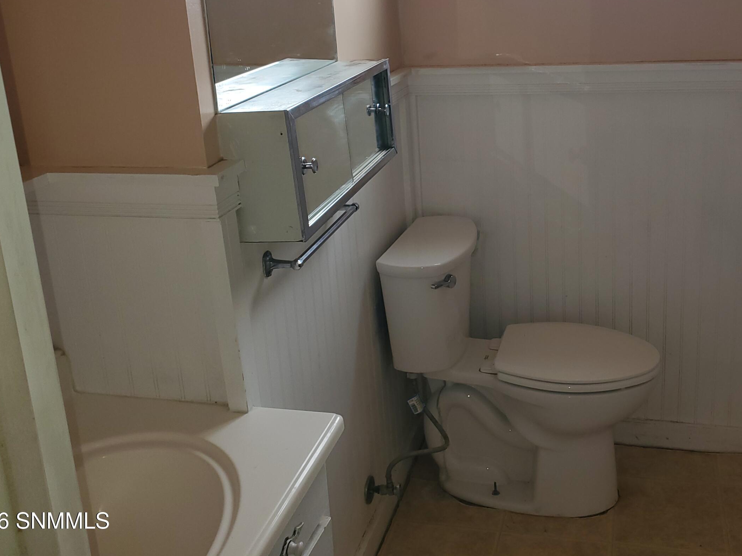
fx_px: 793
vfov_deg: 38.0
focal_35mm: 37
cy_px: 161
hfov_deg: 49.6
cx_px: 470
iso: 64
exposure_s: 1/60
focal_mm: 4.3
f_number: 2.4
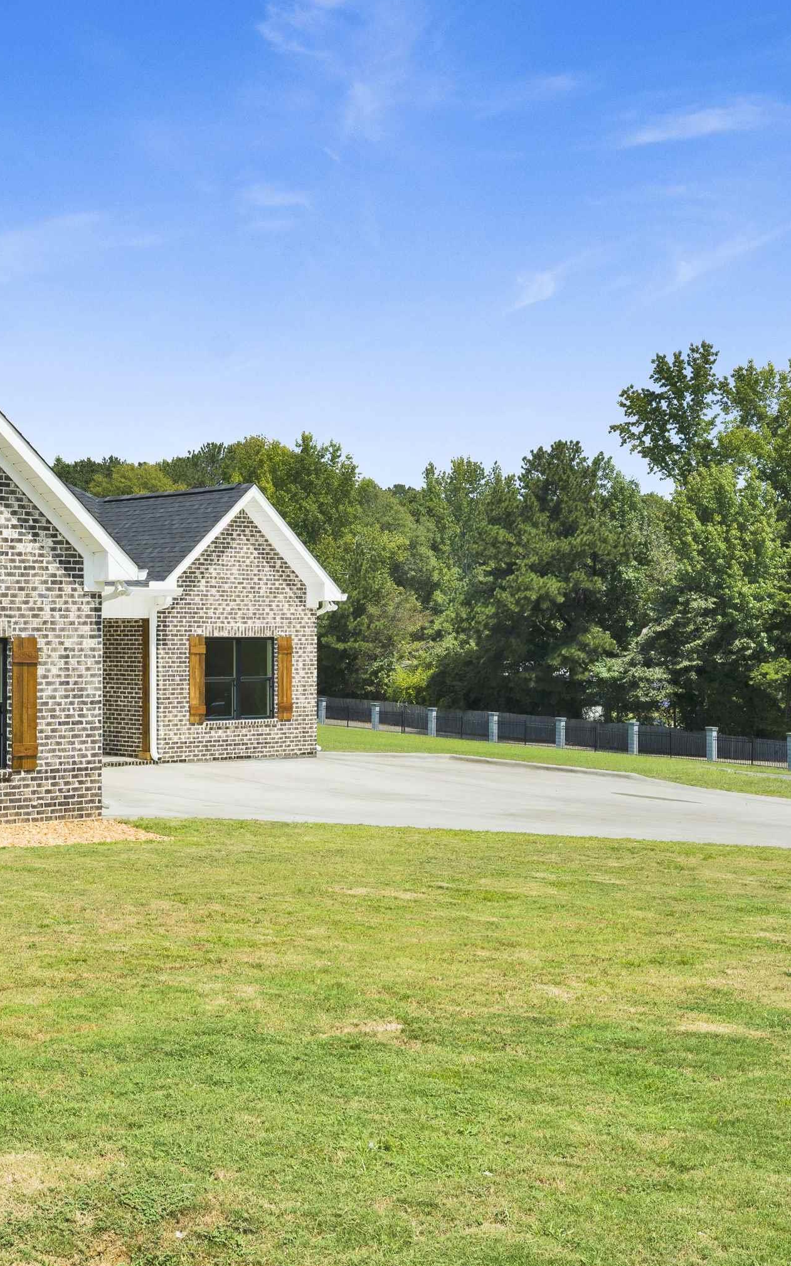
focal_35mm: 45
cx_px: -46
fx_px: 1552
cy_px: 632
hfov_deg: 26.6
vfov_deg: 44.4
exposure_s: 1/200
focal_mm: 29
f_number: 10
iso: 125
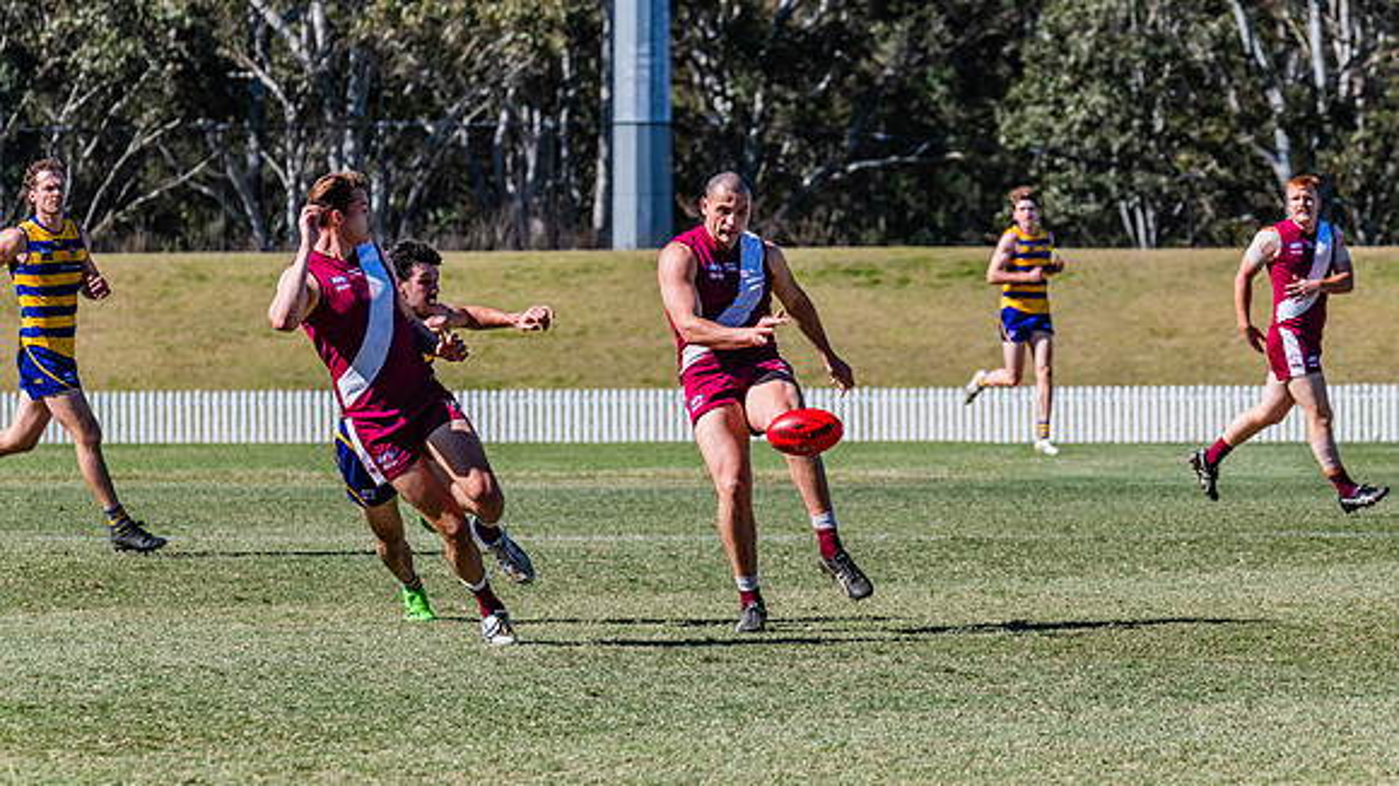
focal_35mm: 262
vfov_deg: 4.6
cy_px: 376
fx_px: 9722
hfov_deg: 8.2
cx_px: 700
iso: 800
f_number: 10
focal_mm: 250
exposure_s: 1/1600
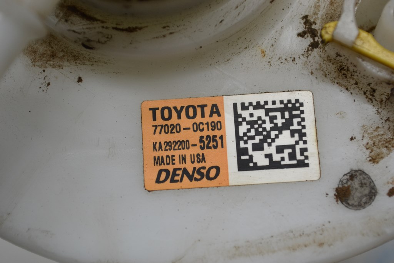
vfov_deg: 16.6
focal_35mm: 82
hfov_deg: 24.6
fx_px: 903
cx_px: 197
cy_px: 132
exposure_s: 1/125
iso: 400
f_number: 5.6
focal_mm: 55
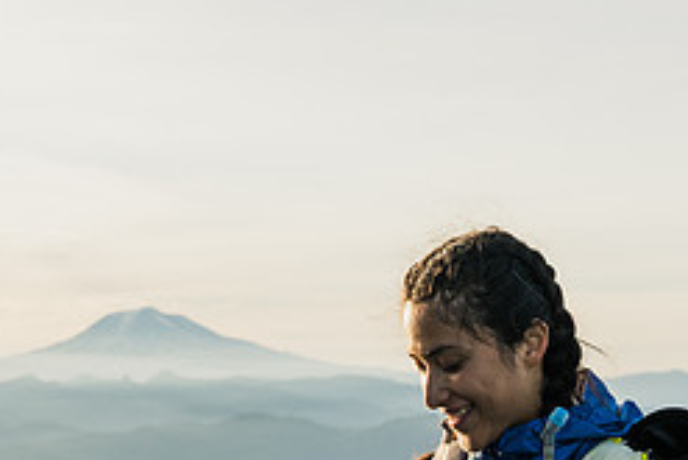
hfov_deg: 22.9
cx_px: 358
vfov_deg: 15.1
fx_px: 1702
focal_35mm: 89
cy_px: 470
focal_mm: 35
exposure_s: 1/2000
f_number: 5
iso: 640
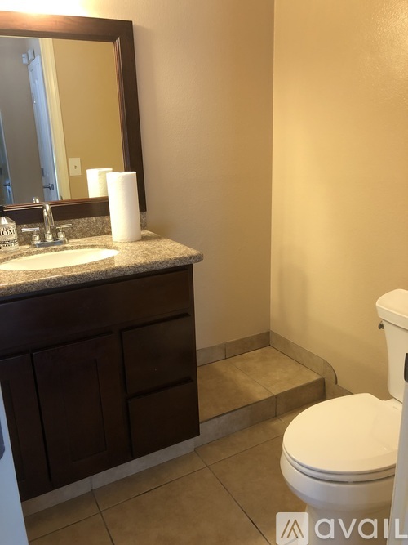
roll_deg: +1.9
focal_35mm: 28
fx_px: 440
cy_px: 272
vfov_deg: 63.5
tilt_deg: -15.8
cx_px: 204
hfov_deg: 49.7
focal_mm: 4
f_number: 1.8
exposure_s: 1/15
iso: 50
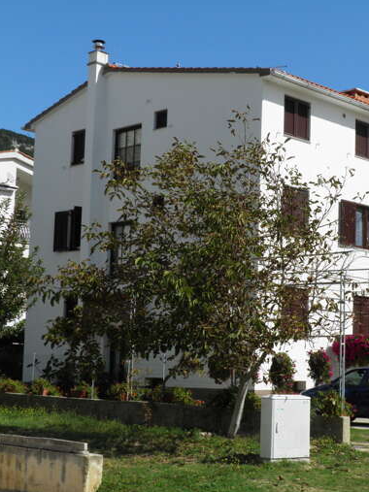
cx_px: 298
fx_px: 938
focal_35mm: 66
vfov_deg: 29.4
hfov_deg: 21.9
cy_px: 246
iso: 50
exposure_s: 1/500
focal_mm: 8.9
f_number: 5.5
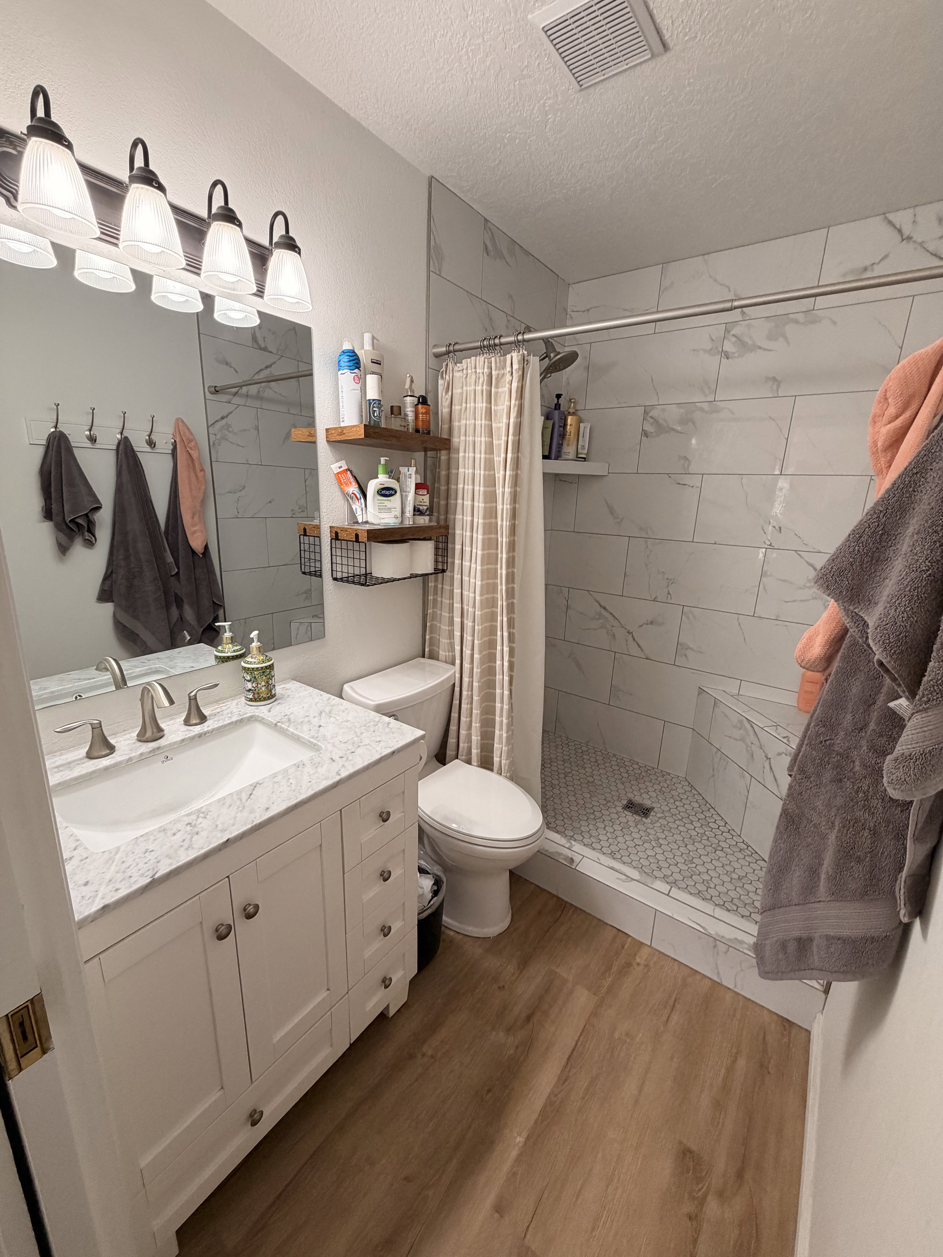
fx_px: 509
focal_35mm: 14
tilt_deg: -14.9
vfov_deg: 102.1
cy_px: 628
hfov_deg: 85.7
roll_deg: -2.5
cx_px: 472
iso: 200
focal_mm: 2.22
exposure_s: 1/120
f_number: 2.2
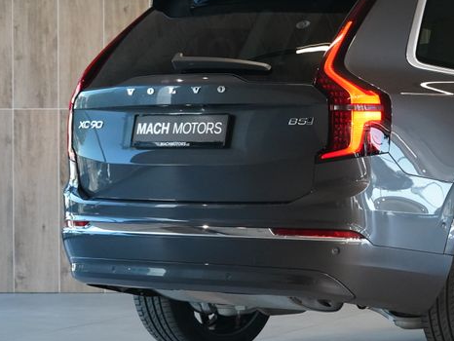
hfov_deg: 14.5
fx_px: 1745
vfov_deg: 11.2
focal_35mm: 133
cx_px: 474
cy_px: 161
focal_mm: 63
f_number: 5.6
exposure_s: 1/160
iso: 5000
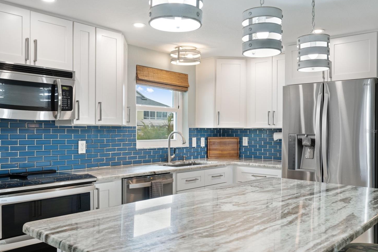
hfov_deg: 57.2
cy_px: 131
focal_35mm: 33
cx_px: 180
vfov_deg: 39.9
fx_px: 346
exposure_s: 1/13
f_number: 7.1
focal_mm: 30
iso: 320
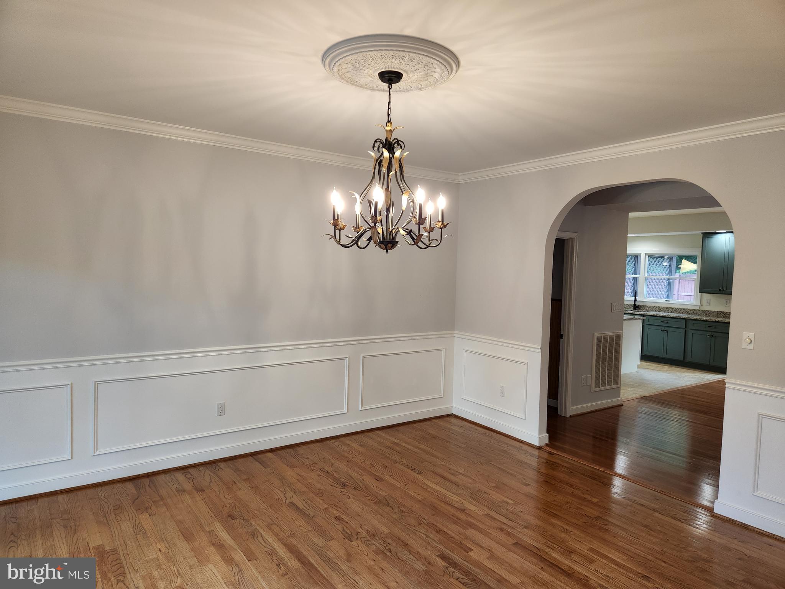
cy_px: 294
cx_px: 392
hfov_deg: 73.9
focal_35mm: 23
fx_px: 522
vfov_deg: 58.9
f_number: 1.8
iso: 160
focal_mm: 5.4
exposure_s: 1/120
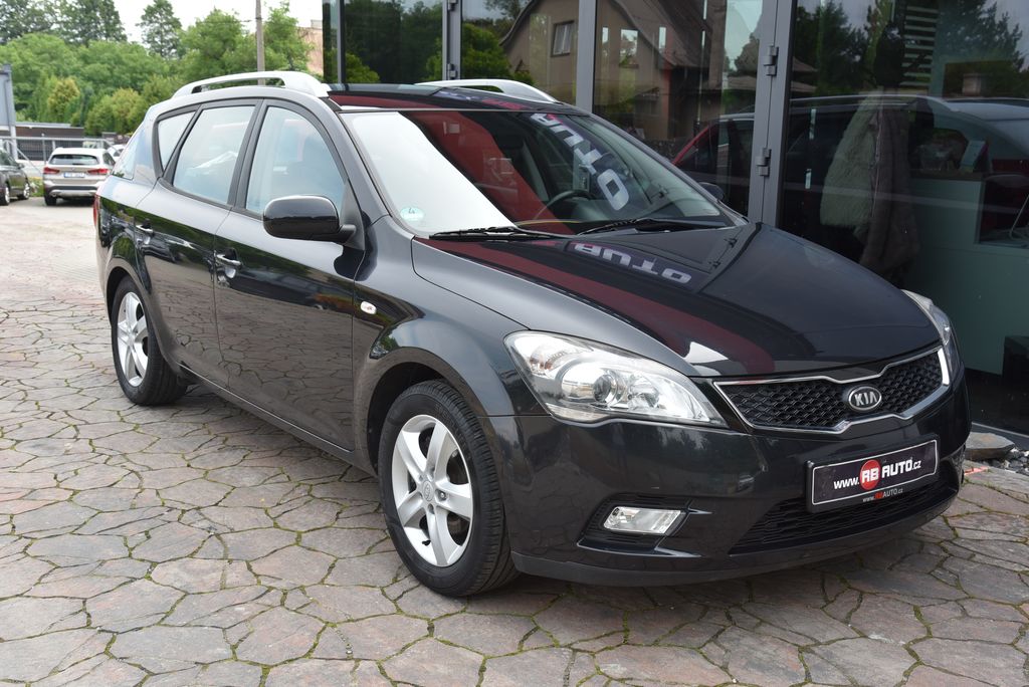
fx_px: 1144
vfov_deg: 33.4
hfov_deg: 48.4
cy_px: 344
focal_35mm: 40
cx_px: 514
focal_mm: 40
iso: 500
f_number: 8
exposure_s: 1/250
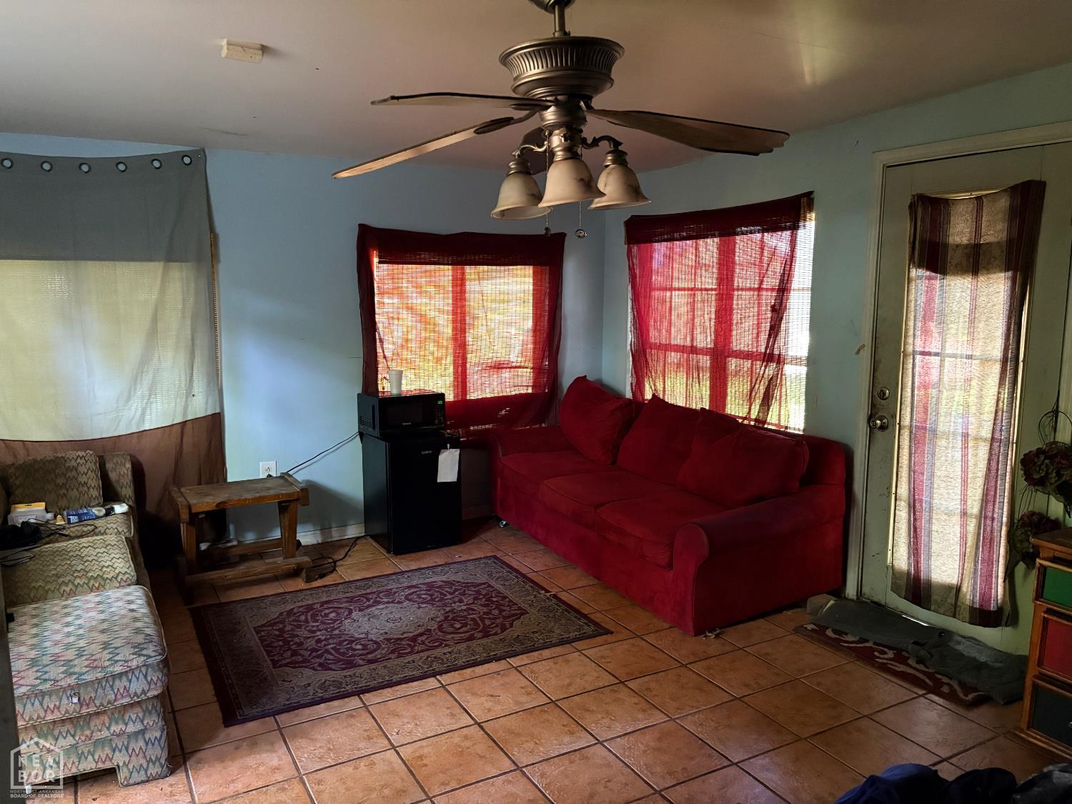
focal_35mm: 26
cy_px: 402
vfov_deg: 53.1
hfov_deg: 67.3
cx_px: 536
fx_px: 805
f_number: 1.6
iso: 640
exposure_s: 1/31
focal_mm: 5.96
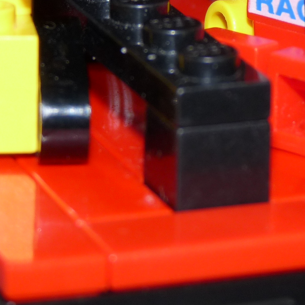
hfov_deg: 5.9
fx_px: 2941
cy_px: -29
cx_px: 184
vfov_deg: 5.9
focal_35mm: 295
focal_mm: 18.7
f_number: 3.6
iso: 100
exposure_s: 1/8
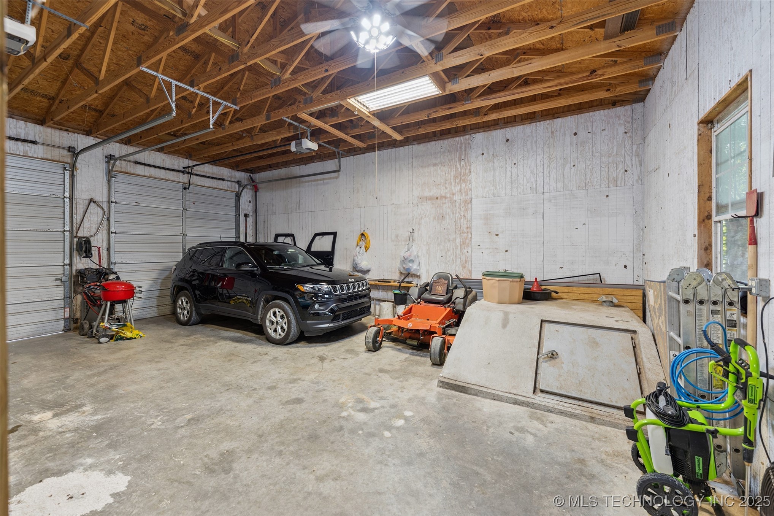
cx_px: 387
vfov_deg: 78.8
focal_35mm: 15
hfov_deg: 101.9
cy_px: 258
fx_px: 314
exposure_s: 1/30
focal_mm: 14.6
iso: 400
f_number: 2.8
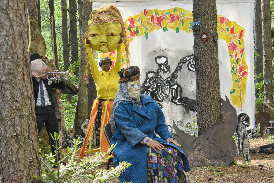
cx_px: 137
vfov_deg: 16.6
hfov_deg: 24.6
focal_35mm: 82
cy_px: 92
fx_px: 628
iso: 6400
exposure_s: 1/500
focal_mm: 55
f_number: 7.1
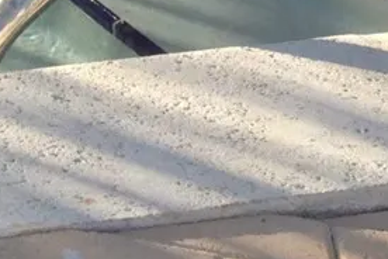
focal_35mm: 211
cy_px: -404
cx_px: -561
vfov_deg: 6.2
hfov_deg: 8.8
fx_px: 2274
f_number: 2.4
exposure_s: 1/593
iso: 50
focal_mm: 4.28
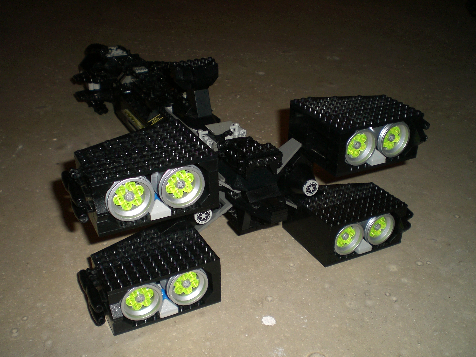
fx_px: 523
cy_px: 178
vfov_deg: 37.7
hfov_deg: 49.0
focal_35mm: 38
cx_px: 238
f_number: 3.1
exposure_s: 1/60
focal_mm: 6.3
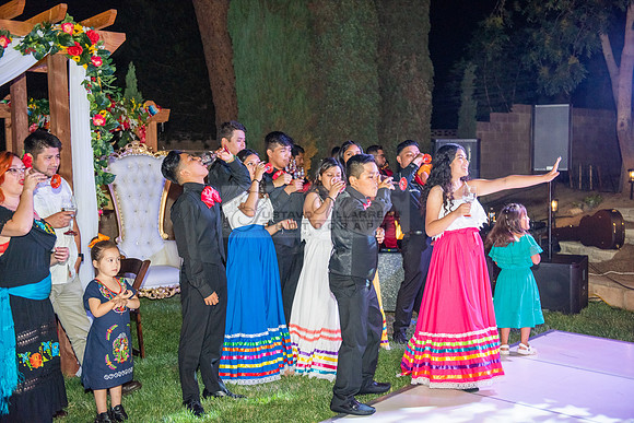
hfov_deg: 46.4
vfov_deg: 31.9
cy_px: 212
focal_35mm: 42
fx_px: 740
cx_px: 317
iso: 1600
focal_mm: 42
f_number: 3.2
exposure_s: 1/100
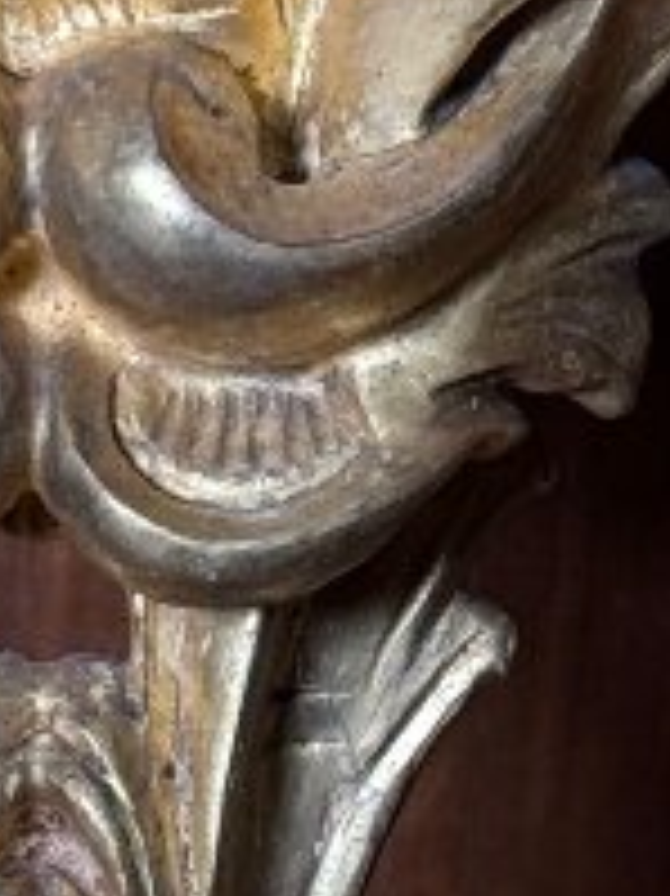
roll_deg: -2.1
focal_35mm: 289
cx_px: -130
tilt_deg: -16.9
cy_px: 1274
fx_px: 7466
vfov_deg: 6.8
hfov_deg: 5.1
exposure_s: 1/105
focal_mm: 6.76
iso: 80
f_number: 1.78
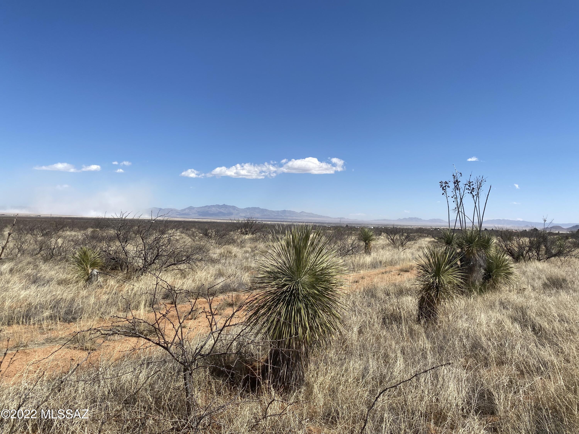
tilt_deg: +2.5
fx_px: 435
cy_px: 217
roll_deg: -2.3
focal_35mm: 26
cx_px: 290
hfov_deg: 67.3
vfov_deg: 53.1
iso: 32
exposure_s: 1/4274
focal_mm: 4.25
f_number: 1.8
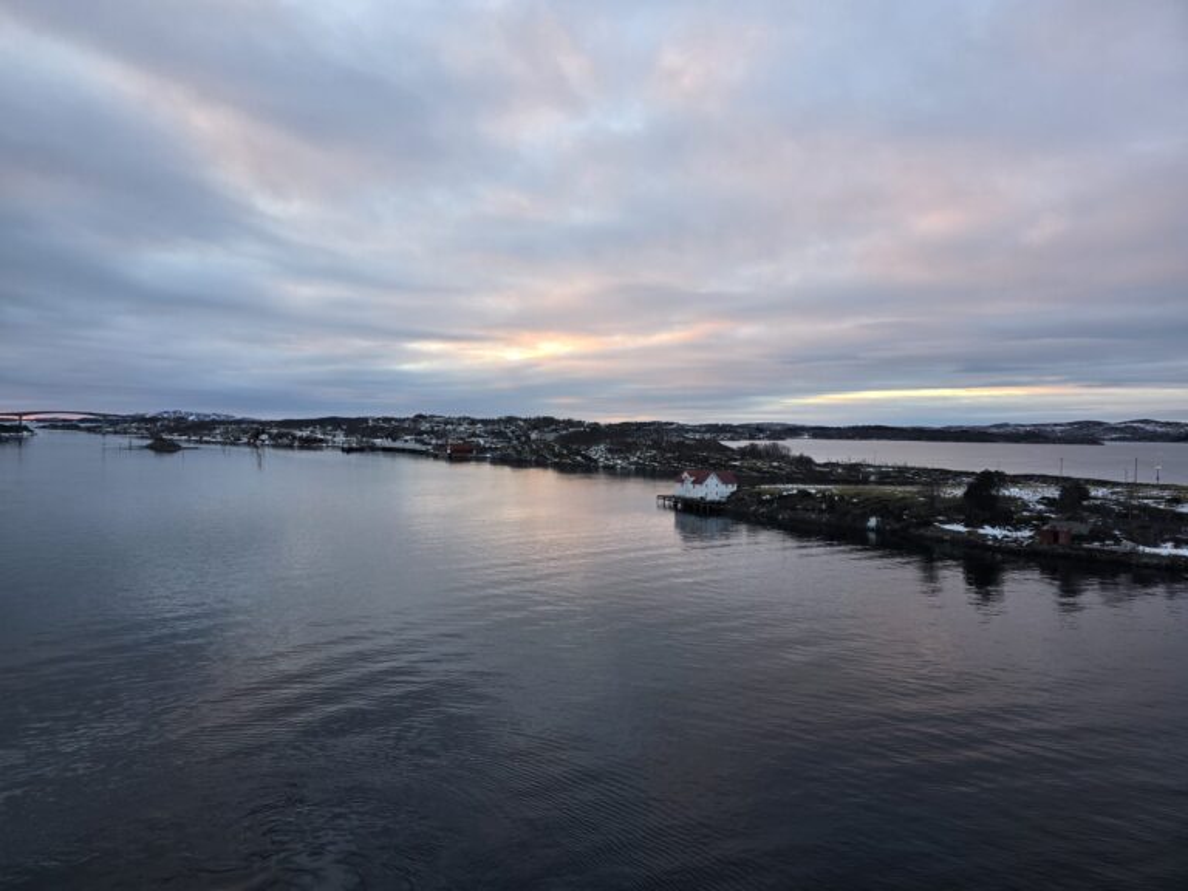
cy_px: 446
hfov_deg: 73.9
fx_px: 789
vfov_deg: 58.9
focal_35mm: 23
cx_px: 594
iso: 64
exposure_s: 1/180
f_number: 1.7
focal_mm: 6.3
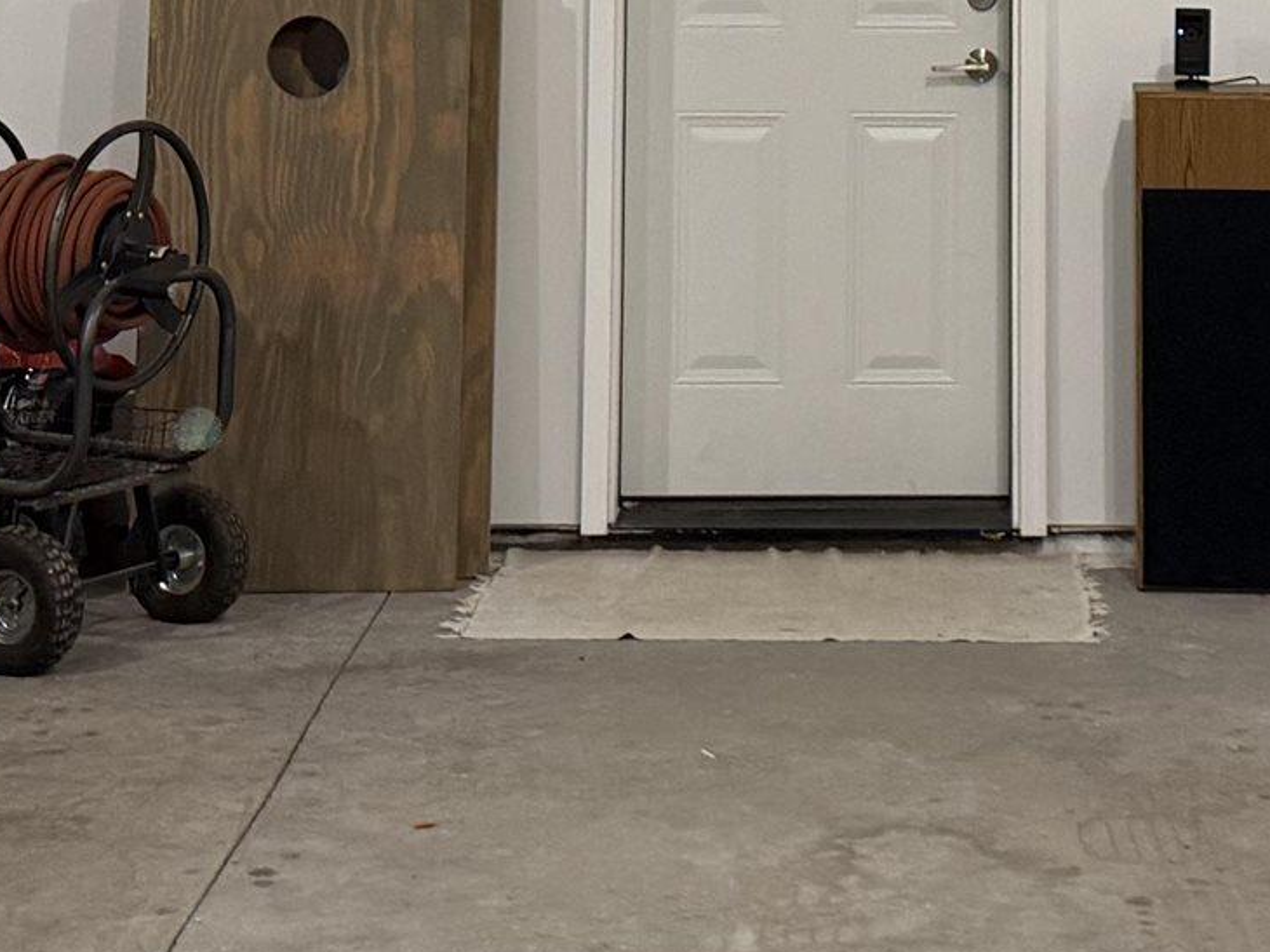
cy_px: -404
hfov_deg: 19.4
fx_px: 3704
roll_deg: +0.1
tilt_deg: +3.6
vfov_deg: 13.9
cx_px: 868
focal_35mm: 101
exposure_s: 1/60
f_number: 1.78
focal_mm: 6.76
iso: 320
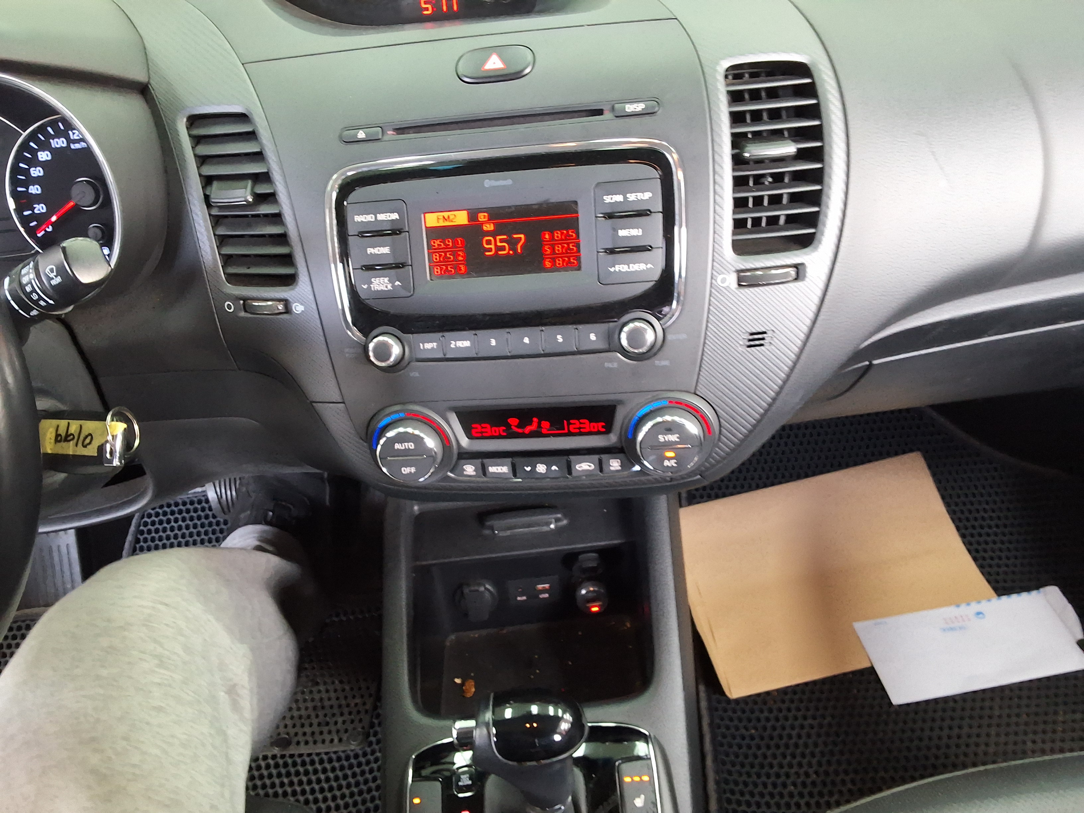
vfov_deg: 49.7
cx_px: 542
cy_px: 406
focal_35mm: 28
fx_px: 877
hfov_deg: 63.4
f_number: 1.9
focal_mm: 2.91
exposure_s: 1/30
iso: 200
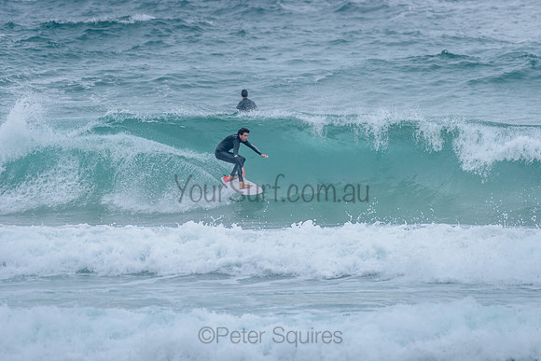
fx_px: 9210
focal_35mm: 613
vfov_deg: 2.2
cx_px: 271
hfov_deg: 3.4
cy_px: 140
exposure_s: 1/1250
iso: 720
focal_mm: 500
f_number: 5.6
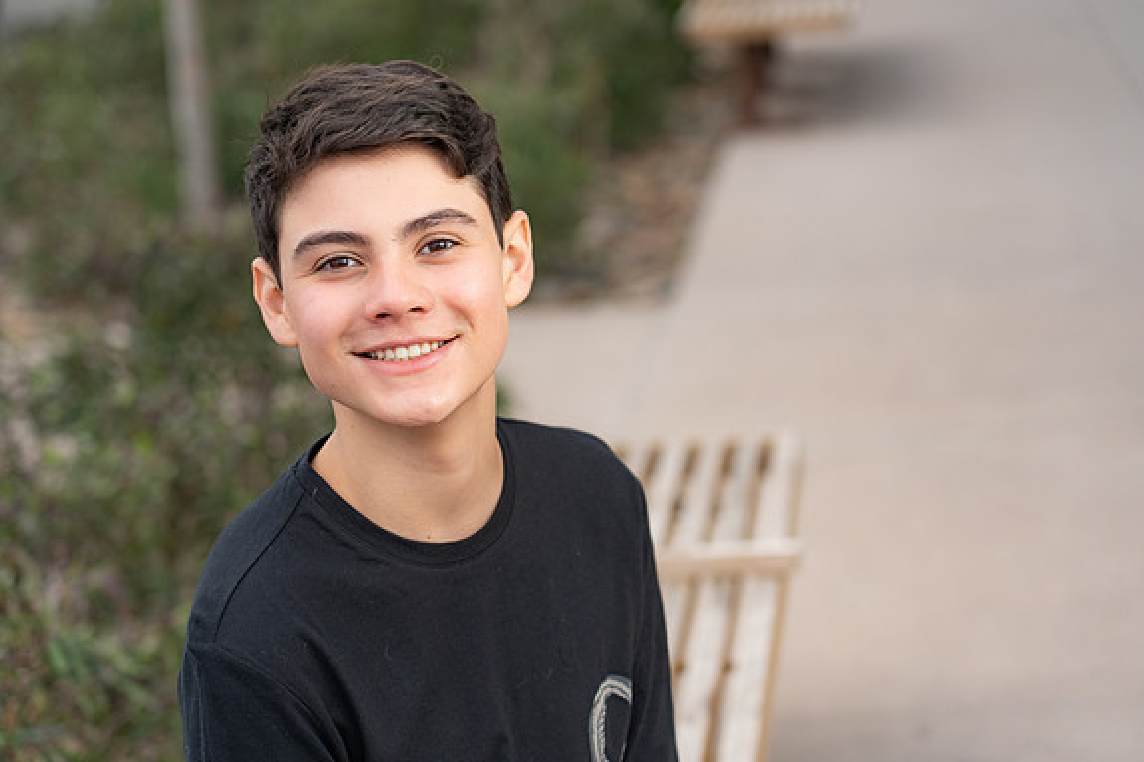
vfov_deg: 12.9
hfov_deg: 19.3
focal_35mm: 106
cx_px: 569
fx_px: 3367
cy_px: 383
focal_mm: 105
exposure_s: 1/250
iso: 200
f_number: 4
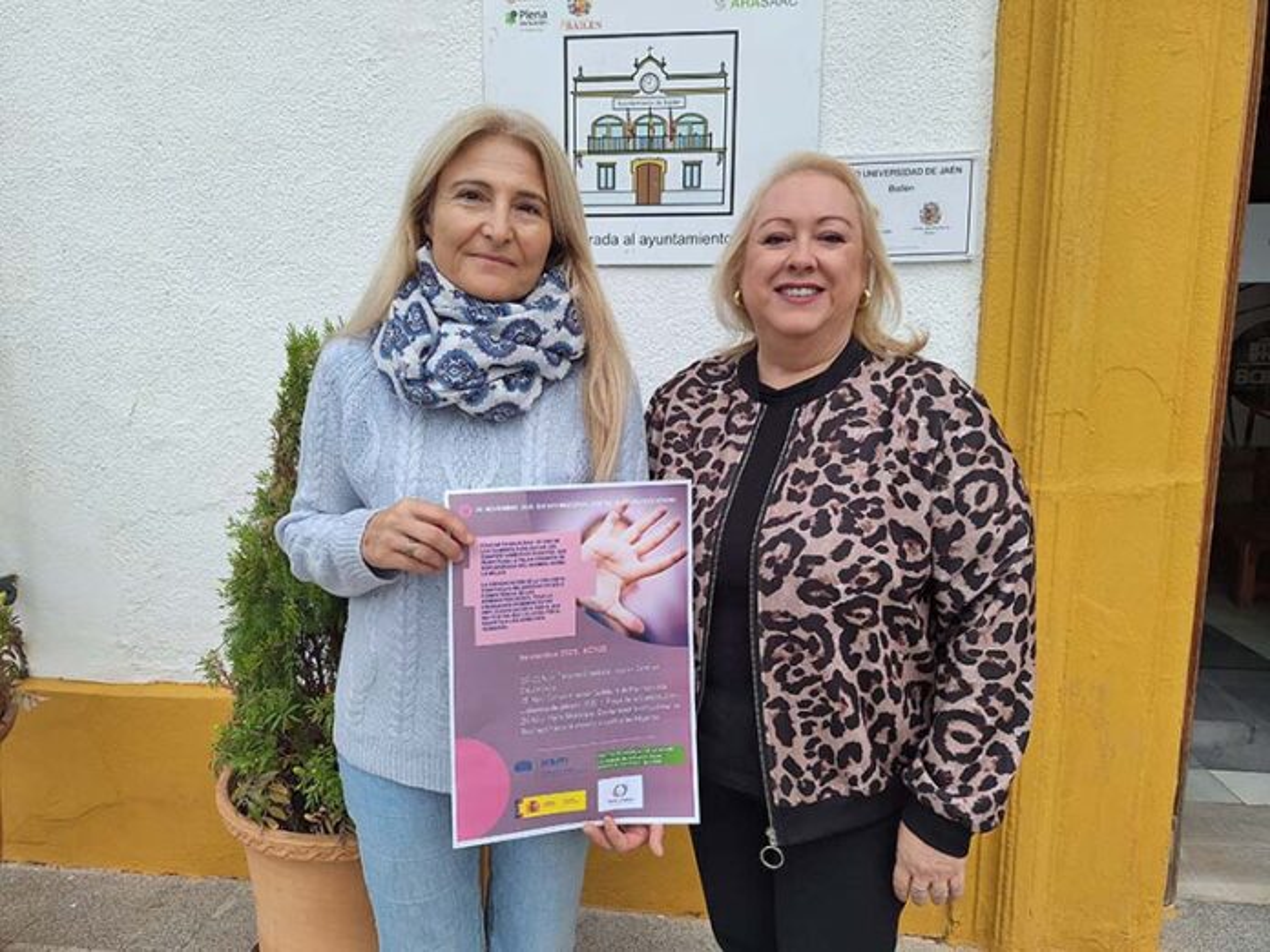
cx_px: 635
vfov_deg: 58.9
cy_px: 476
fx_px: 844
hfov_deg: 73.9
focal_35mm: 23
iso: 40
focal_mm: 5.54
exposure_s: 1/194
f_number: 1.8
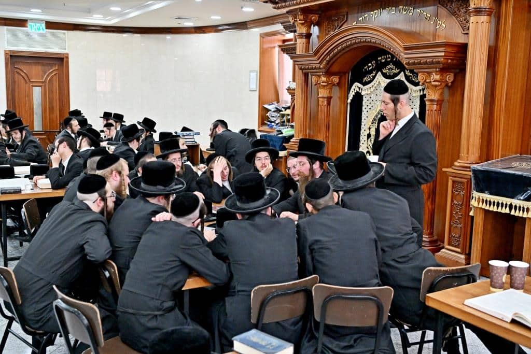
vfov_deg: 36.0
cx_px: 266
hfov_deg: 51.9
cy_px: 177
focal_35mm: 37
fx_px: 546
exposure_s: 1/250
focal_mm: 37
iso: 2000
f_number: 4
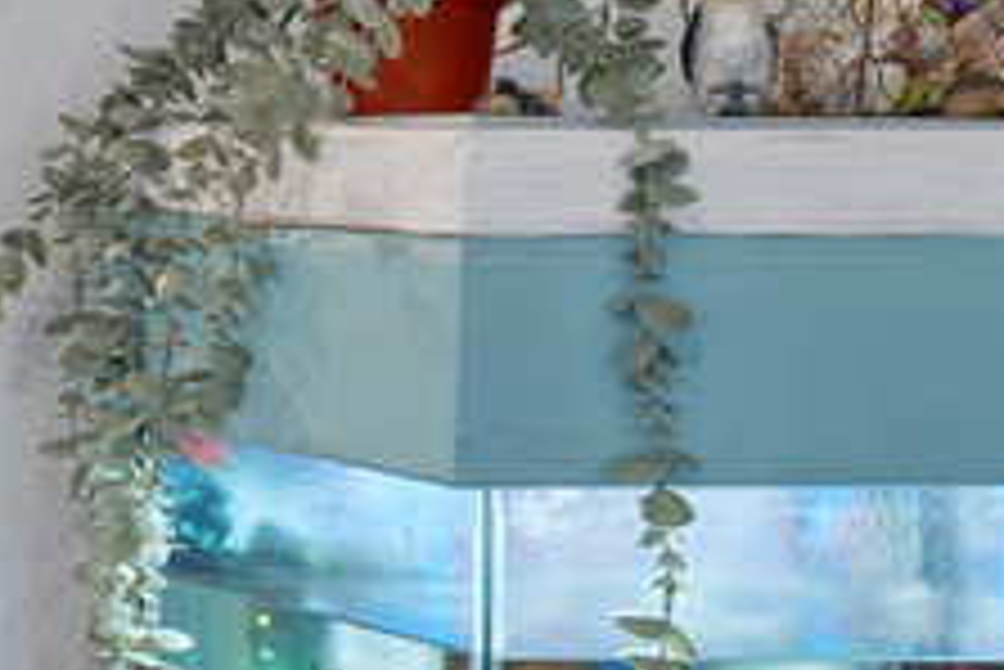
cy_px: 544
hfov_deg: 12.7
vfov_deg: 11.4
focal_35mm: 120
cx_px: -1481
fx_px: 3338
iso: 100
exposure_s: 13
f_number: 10
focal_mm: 11
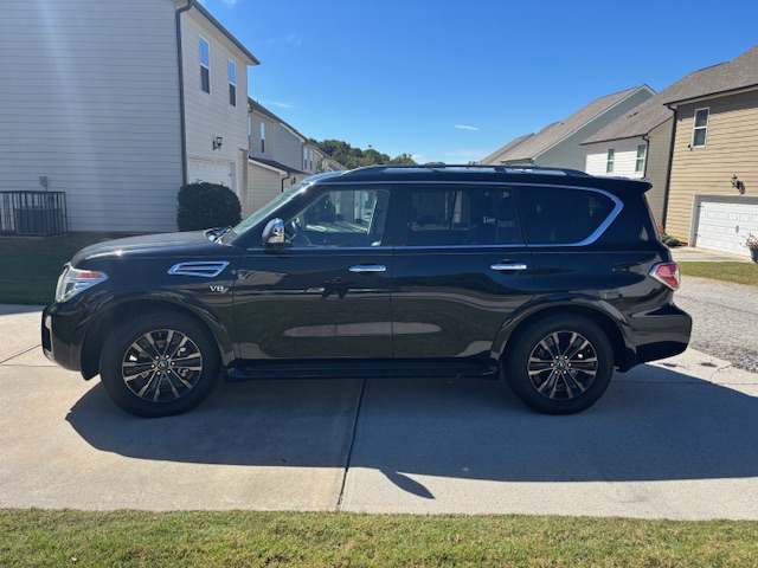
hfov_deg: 67.3
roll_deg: -1.7
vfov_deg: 53.1
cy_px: 284
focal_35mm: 26
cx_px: 379
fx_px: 569
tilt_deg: -11.6
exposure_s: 1/2105
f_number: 1.6
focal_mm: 5.96
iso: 50
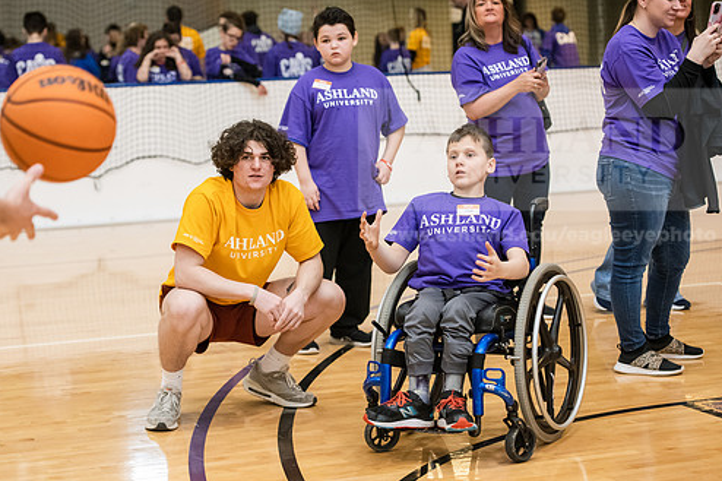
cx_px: 314
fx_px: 1884
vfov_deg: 14.5
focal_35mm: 94
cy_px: 265
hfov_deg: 21.7
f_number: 3.5
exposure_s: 1/200
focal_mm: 80
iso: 4000
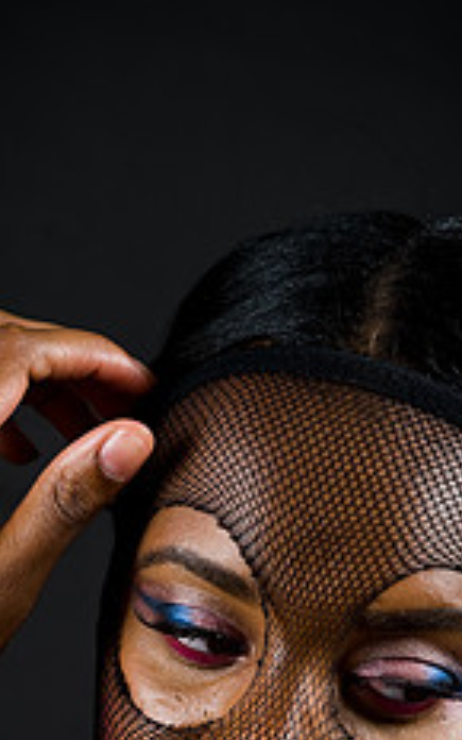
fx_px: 7958
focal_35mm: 395
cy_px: 676
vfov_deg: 5.3
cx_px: 221
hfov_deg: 3.3
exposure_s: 1/125
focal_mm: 200
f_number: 5.6
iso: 200
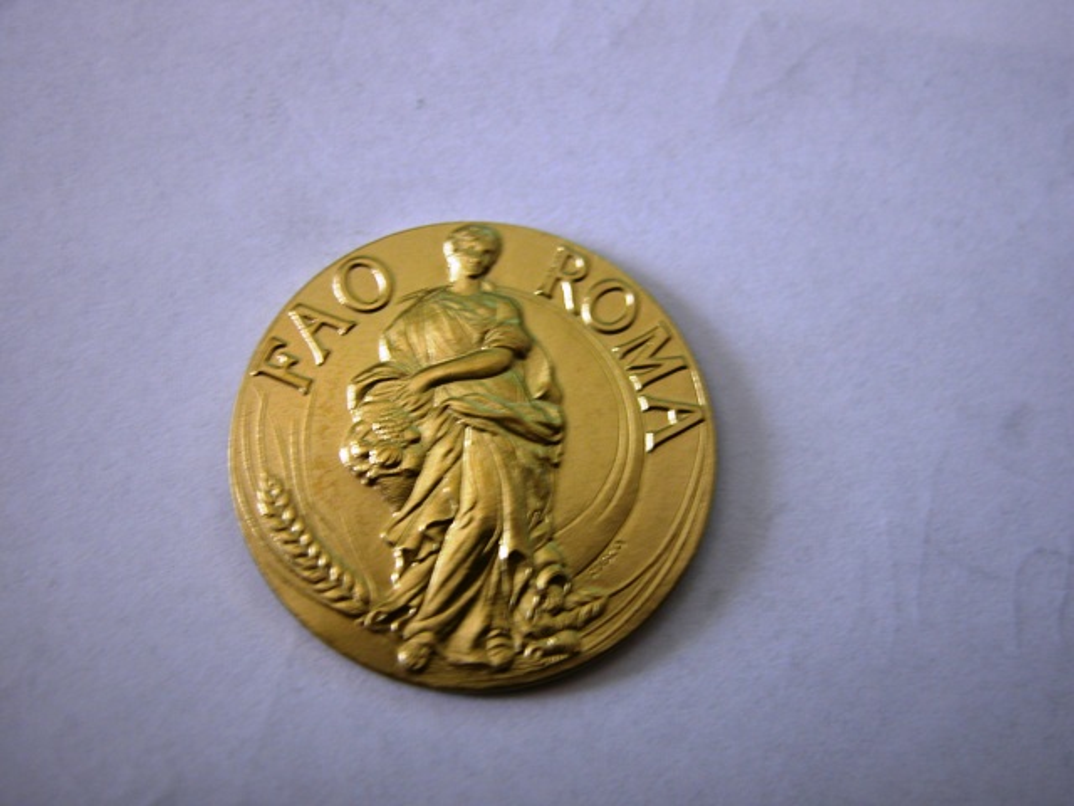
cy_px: 403
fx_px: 1675
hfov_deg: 35.5
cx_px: 537
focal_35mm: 54
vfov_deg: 27.0
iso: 100
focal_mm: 13.7
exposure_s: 1/11.2
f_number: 3.1
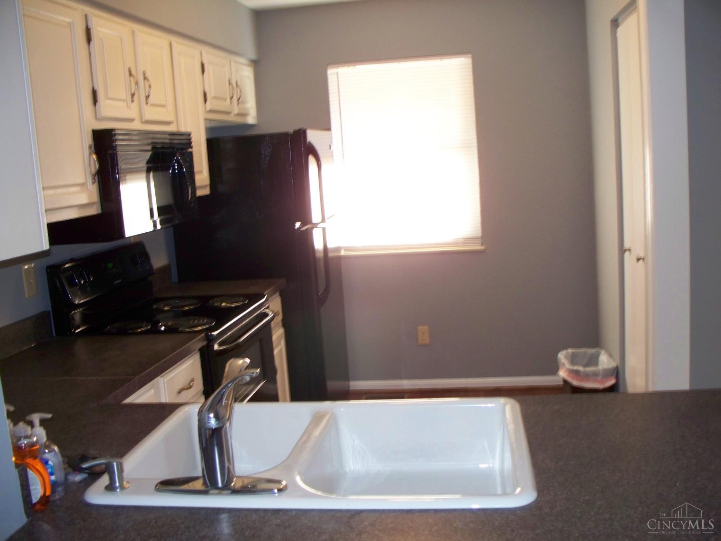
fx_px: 729
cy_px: 270
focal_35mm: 35
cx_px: 360
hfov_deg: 52.6
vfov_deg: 40.7
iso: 200
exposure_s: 1/30
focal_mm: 7.54
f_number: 2.8
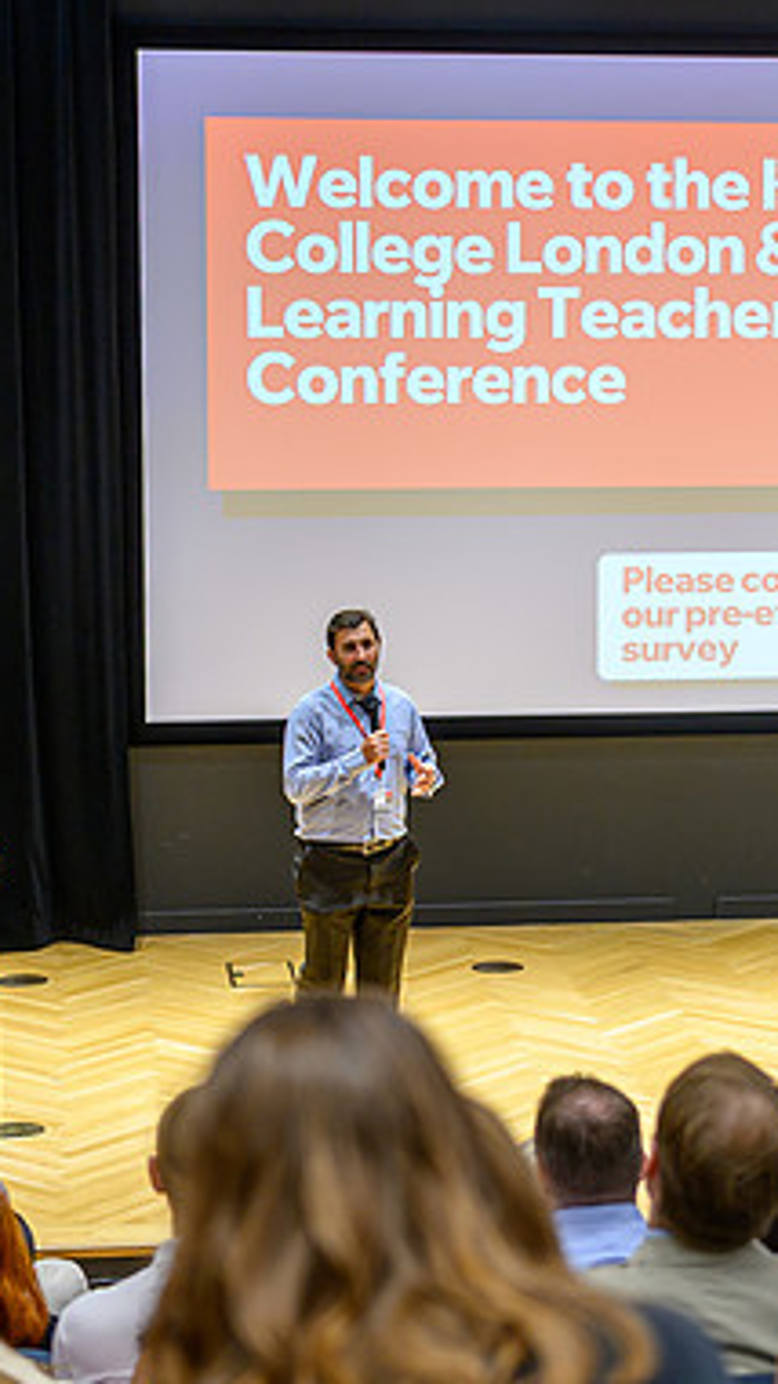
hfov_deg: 13.4
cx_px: 545
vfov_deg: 23.7
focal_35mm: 90
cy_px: 692
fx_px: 3304
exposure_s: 1/125
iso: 200
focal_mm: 37
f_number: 2
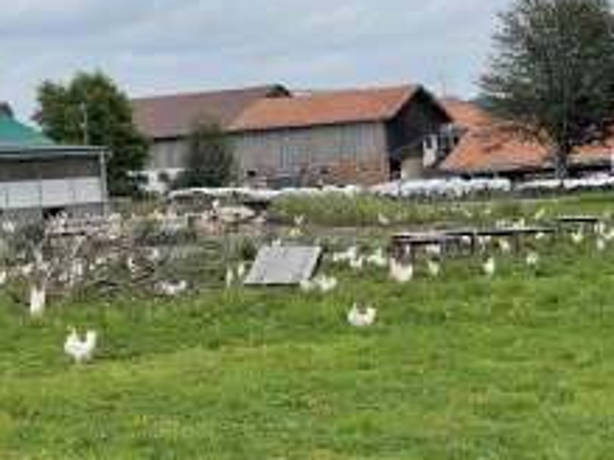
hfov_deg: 16.8
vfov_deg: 12.6
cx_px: 199
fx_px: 2074
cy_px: 297
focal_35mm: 117
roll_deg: +4.3
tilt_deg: -3.0
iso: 20
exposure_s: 1/455
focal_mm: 7.5
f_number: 2.2
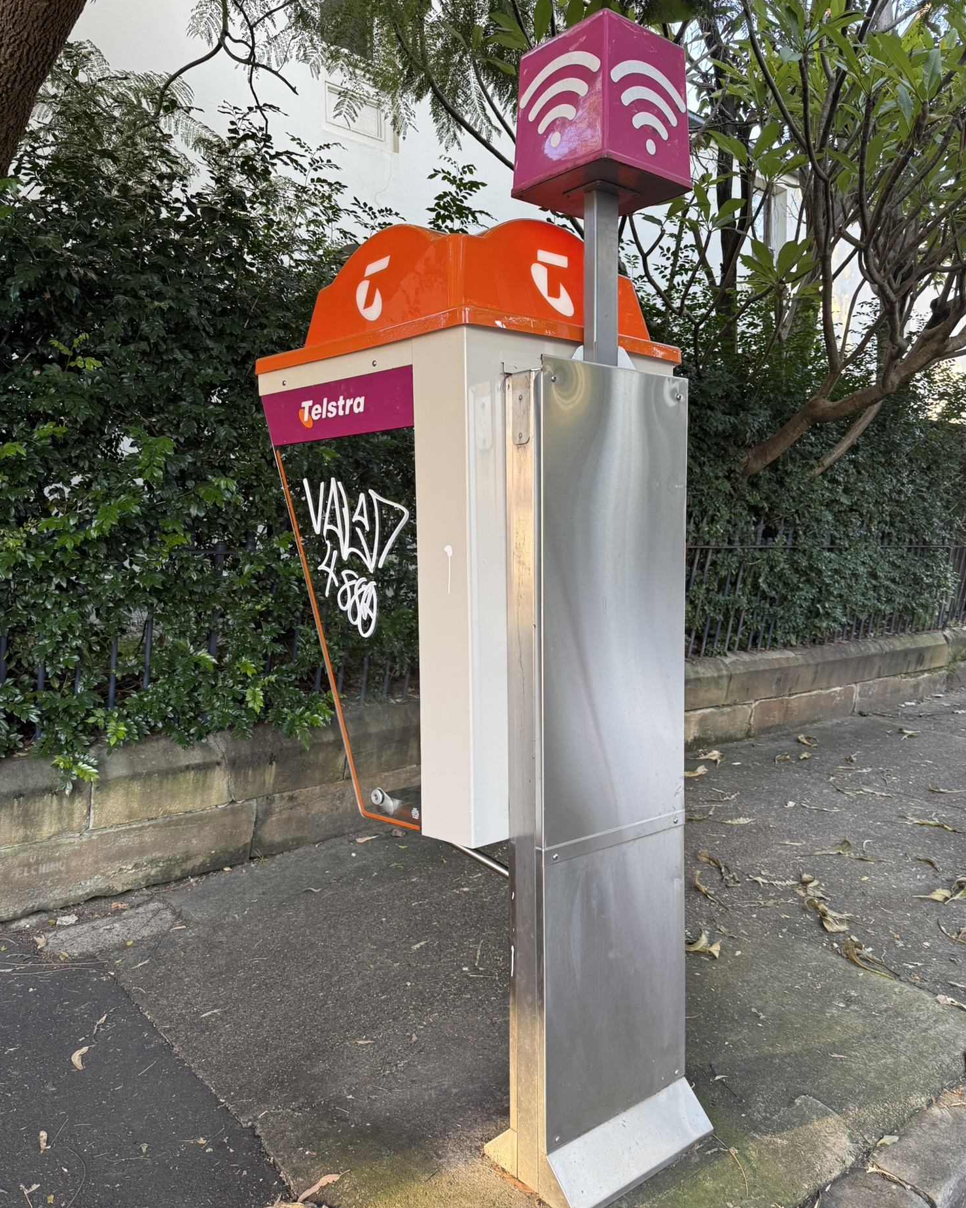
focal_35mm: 26
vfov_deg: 66.0
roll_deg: -0.7
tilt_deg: -3.6
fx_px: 929
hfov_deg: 54.9
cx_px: 488
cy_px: 625
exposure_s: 1/121
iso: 125
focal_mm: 6.76
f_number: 1.78
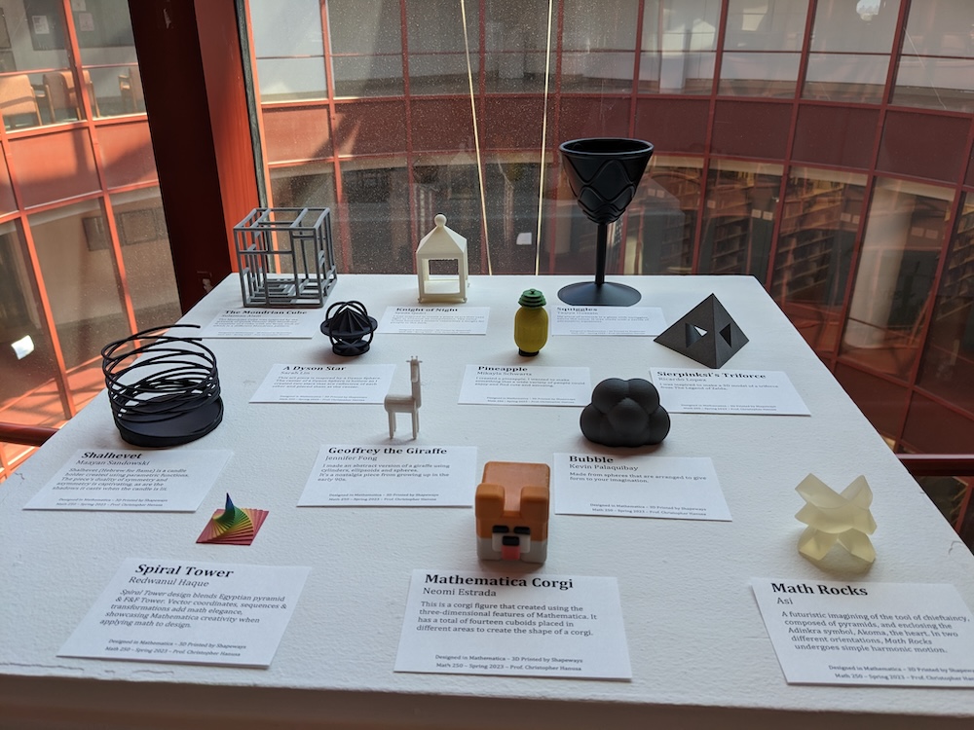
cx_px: 487
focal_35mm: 27
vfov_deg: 51.4
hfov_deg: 65.3
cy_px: 365
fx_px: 760
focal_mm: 4.38
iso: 57
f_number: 1.73
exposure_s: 1/159
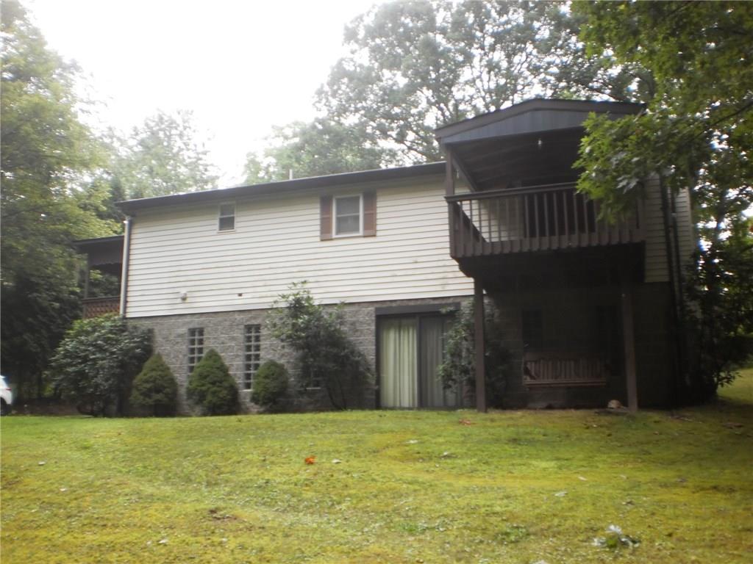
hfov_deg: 51.4
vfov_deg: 39.7
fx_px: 783
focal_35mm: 36
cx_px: 376
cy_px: 282
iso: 100
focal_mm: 6.3
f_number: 3.1
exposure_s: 1/160
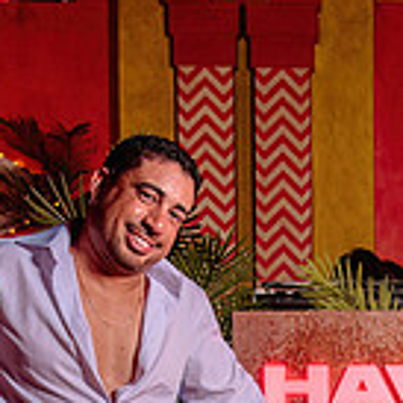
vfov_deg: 14.3
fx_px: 1528
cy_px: 543
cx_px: 509
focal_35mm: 116
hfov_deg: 14.5
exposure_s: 1/50
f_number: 3.5
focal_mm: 29
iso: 800
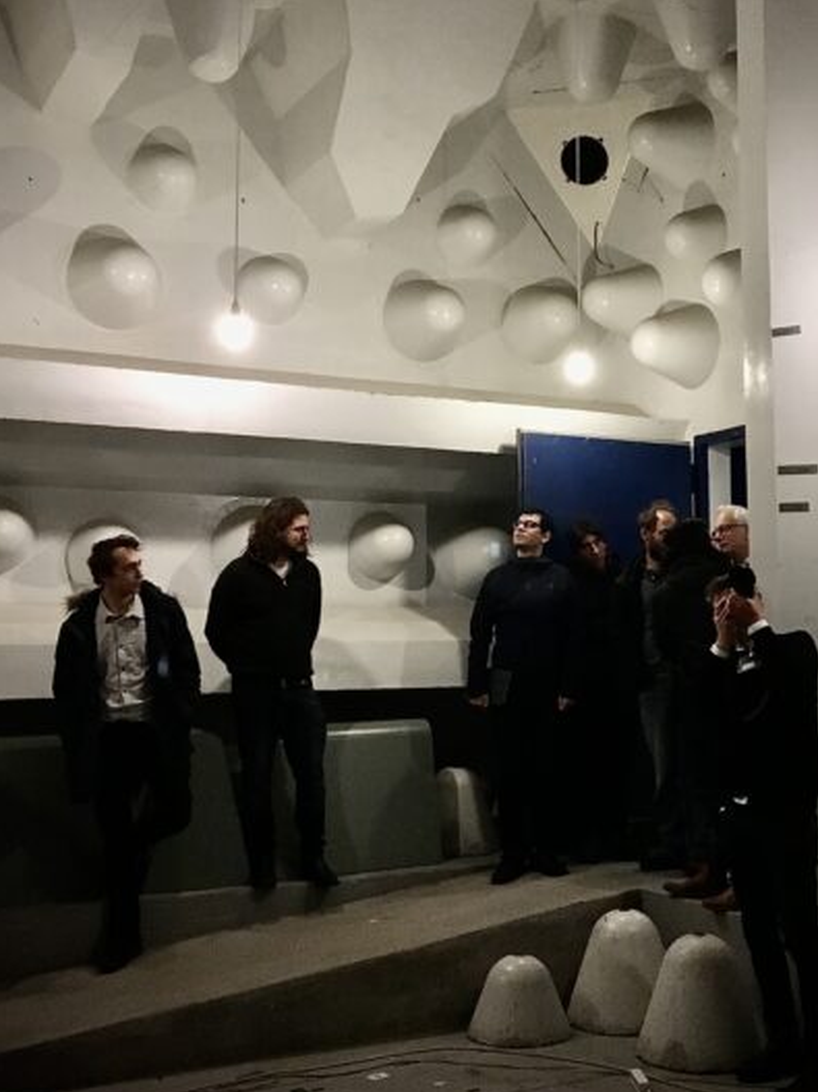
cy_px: 458
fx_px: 1387
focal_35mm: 44
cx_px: 545
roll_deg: +0.8
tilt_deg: +6.9
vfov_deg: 42.8
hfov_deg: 32.6
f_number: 2.2
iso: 250
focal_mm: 4.15
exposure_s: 1/17
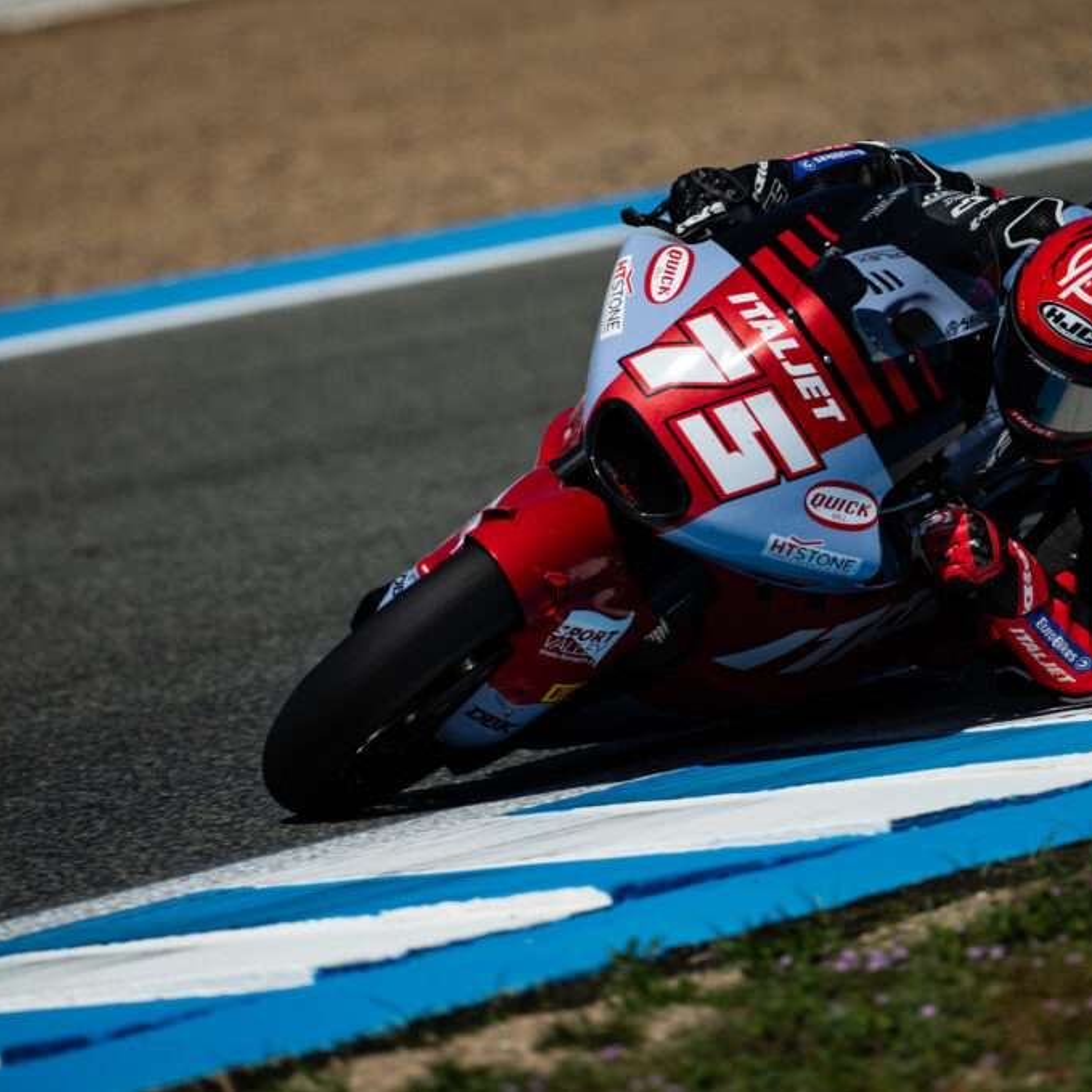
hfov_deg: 3.4
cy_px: 545
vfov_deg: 3.4
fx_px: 18273
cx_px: 755
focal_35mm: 512
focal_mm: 400
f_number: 5
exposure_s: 1/2000
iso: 100
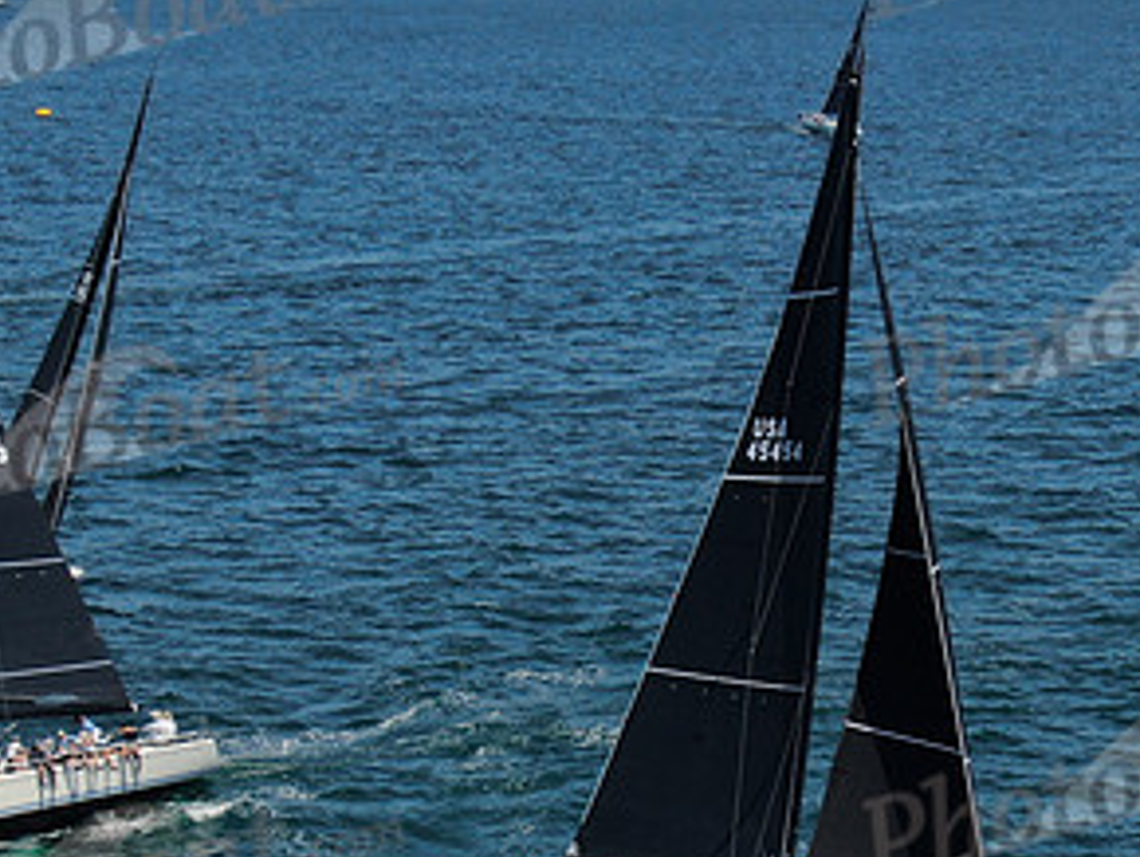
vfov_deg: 15.4
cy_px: 603
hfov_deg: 20.4
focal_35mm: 96
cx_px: 637
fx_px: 3164
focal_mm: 8.6
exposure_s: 1/1250
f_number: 3.8
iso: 100
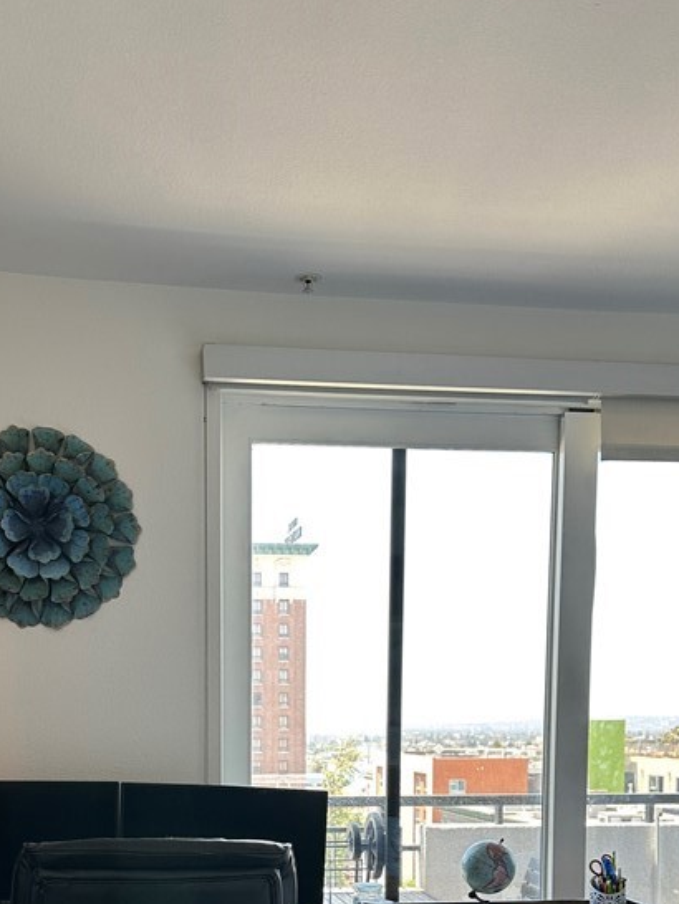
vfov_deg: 39.0
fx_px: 1176
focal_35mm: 45
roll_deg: -1.3
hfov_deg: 32.1
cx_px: 273
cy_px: 821
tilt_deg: -3.6
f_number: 1.78
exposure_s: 1/120
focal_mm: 6.86
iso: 100
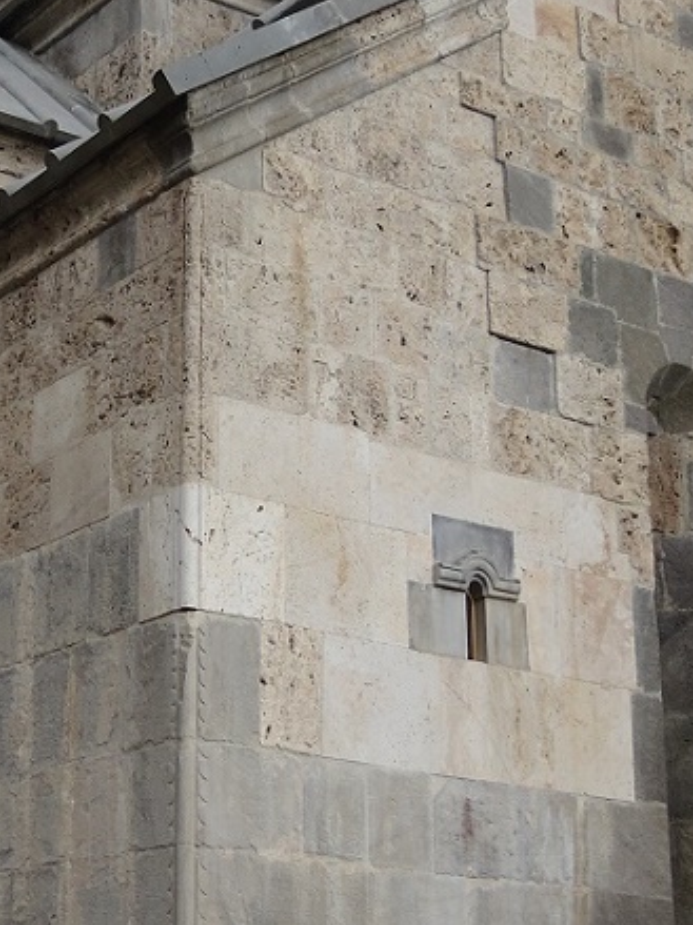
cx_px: 128
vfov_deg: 26.0
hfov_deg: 19.4
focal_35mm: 75
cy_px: 417
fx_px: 2003
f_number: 2
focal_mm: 6
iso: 110
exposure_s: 1/30
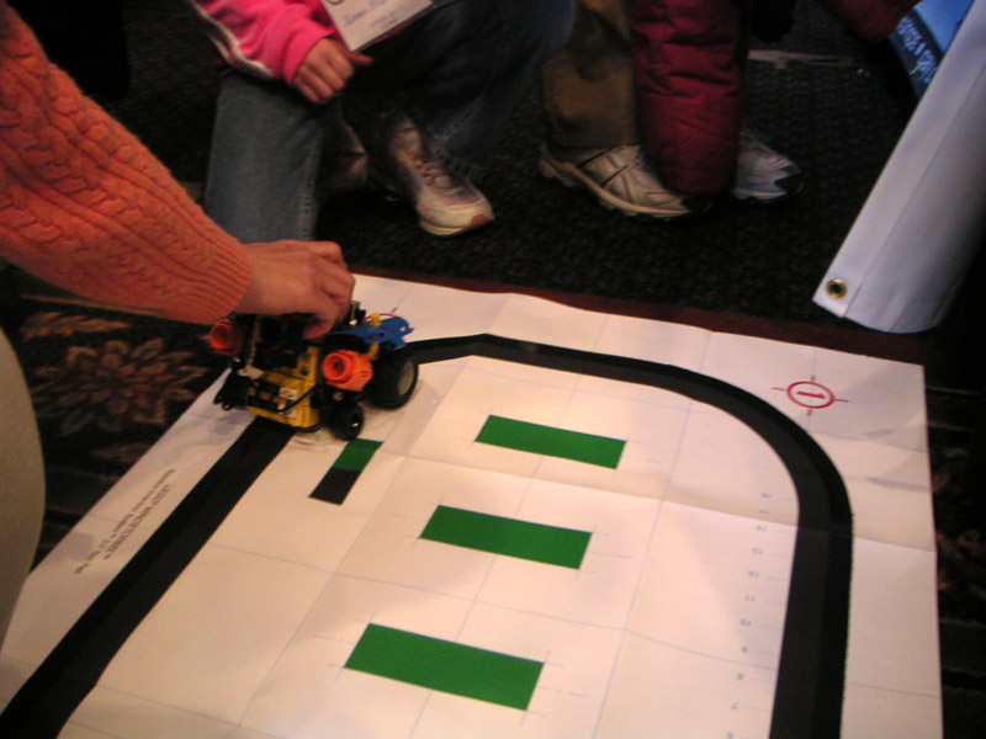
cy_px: 370
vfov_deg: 38.7
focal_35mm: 37
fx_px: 1054
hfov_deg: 50.1
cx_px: 493
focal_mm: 5.7
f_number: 2.8
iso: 100
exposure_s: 1/15
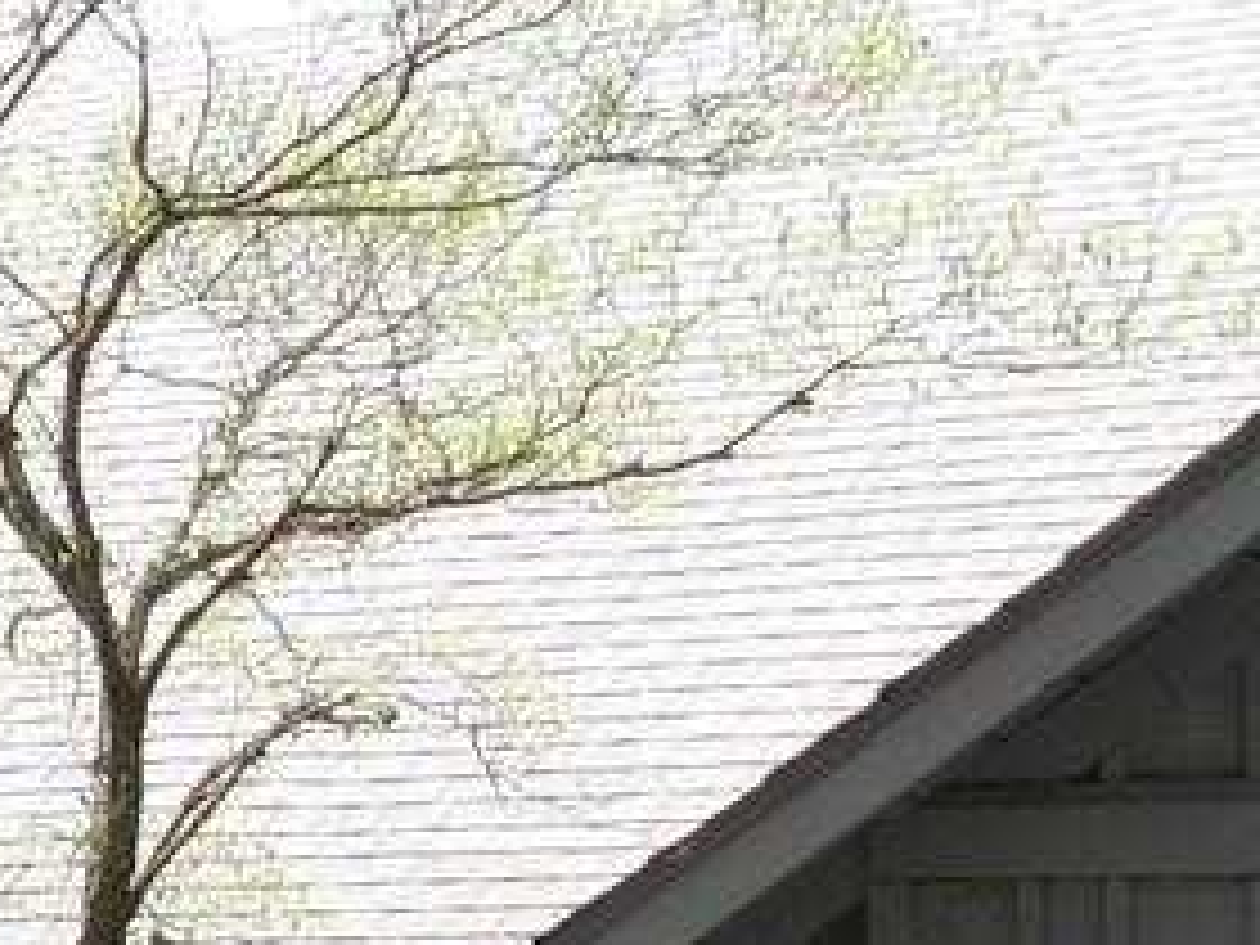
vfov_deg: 10.4
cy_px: 1354
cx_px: -792
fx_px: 5060
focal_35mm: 139
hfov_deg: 13.2
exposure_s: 1/256
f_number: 2.9
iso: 79
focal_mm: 6.3
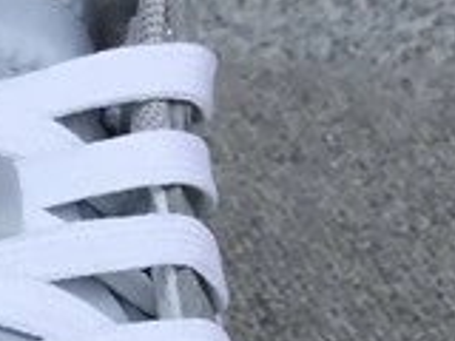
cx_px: -424
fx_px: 2287
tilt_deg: -30.6
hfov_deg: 10.5
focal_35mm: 174
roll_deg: -2.2
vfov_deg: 8.0
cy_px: 746
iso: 25
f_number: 2.4
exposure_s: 1/858
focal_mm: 3.3
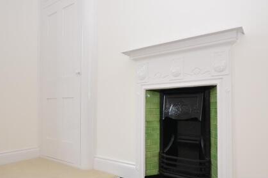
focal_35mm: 26
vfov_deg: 49.5
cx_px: 144
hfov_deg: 69.9
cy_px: 103
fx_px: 191
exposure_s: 1/80
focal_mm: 11
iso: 200
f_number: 6.3
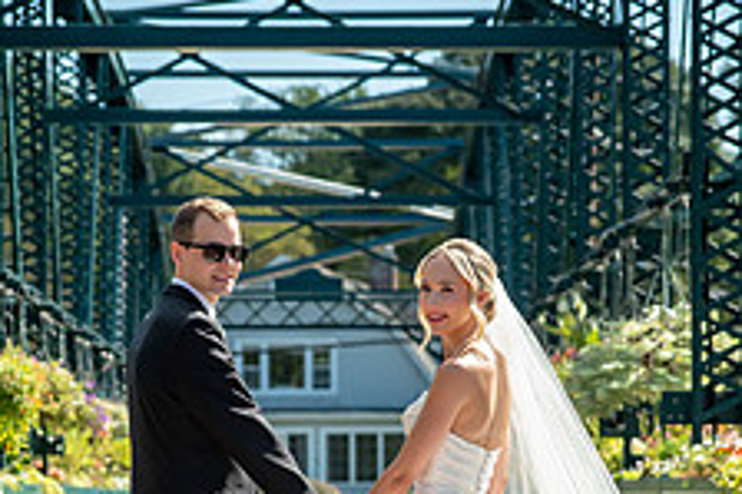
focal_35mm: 164
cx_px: 364
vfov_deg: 8.3
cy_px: 484
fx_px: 3378
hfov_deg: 12.5
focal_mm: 62
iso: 1000
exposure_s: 1/8000
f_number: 2.8
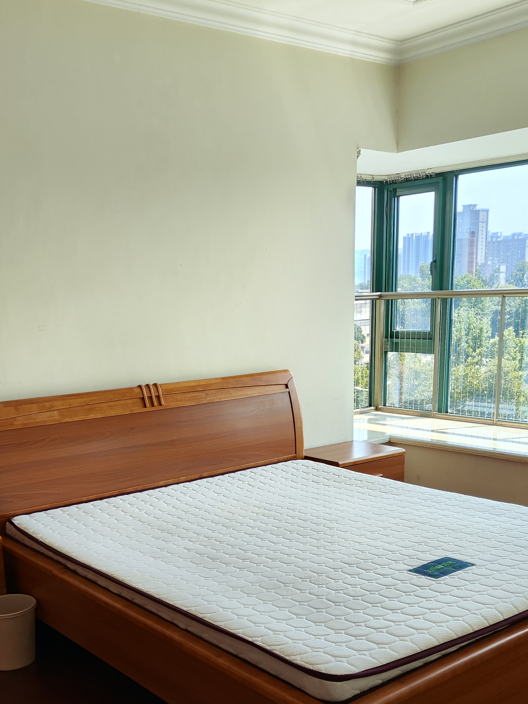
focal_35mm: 37
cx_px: 222
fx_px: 752
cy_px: 481
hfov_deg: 38.6
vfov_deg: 49.1
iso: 50
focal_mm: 4.68
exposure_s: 1/100
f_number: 1.8
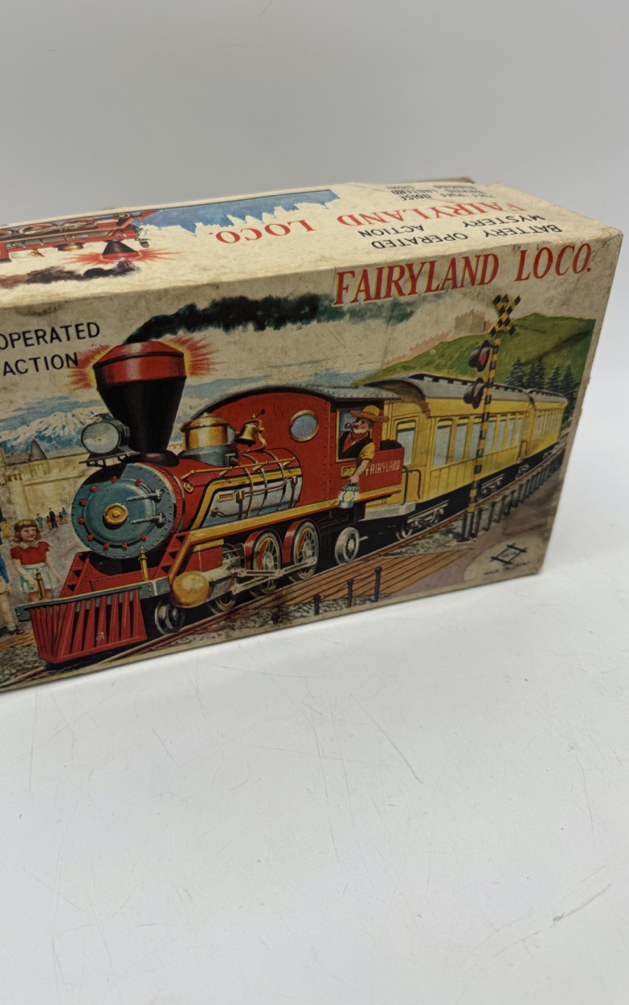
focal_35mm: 26
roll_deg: +2.0
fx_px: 713
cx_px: 266
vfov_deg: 70.4
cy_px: 497
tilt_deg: -33.5
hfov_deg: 47.5
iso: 80
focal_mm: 6.76
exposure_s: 1/609
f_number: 1.78
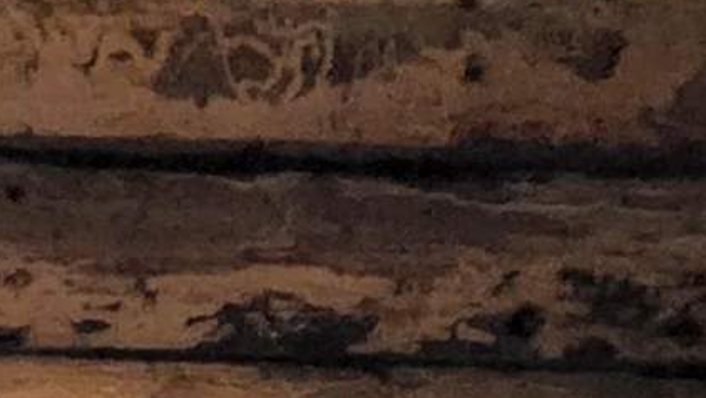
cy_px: 1475
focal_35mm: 103
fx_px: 1929
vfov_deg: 8.2
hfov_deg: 18.2
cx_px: -385
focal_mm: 2.2
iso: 2000
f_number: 1.9
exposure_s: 1/24
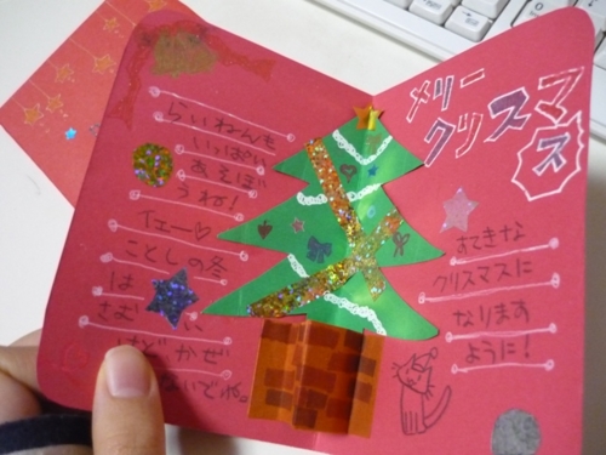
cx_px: 303
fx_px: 578
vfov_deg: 42.9
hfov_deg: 55.4
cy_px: 228
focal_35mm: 33
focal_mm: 5.5
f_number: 2.8
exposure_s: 1/30
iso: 800
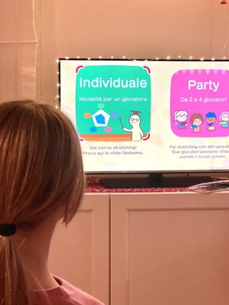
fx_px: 537
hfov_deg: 24.0
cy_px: 137
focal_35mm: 61
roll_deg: -0.5
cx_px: 130
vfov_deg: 31.6
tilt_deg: -4.2
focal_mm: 6
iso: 160
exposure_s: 1/100
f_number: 2
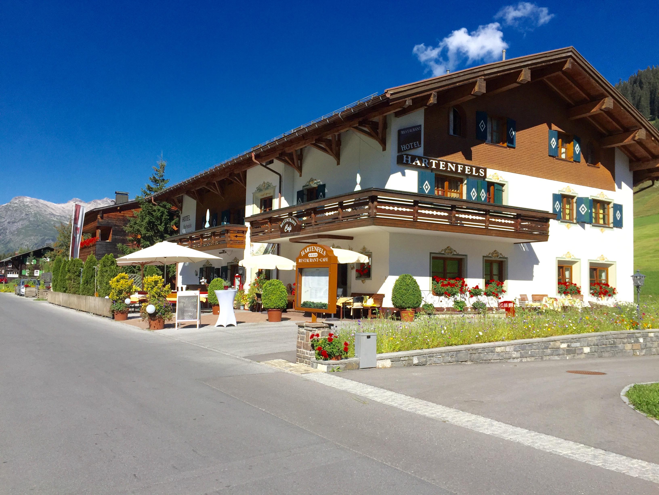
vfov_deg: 48.2
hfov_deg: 61.7
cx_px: 330
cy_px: 248
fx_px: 552
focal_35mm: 29
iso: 32
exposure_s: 1/3300
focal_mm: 4.15
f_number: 2.2
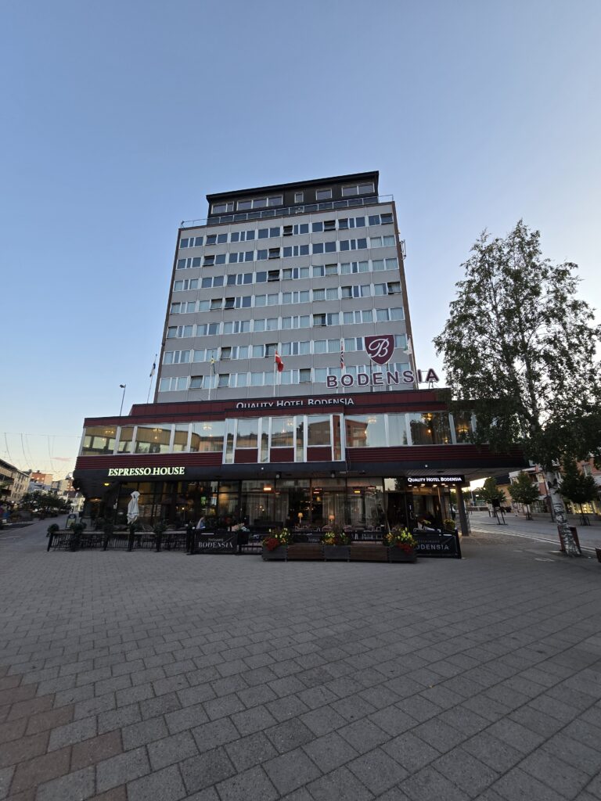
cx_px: 300
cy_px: 400
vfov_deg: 106.2
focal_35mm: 13
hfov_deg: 89.9
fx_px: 301
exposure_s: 1/100
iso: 50
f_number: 2.2
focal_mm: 2.2
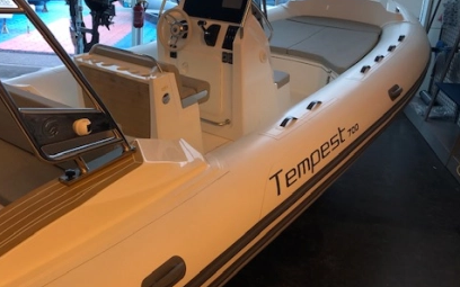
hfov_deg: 48.4
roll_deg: -1.9
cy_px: 115
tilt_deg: -20.2
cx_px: 151
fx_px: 501
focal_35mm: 40
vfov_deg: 31.9
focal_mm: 3.99
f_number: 1.8
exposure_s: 1/100
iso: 25
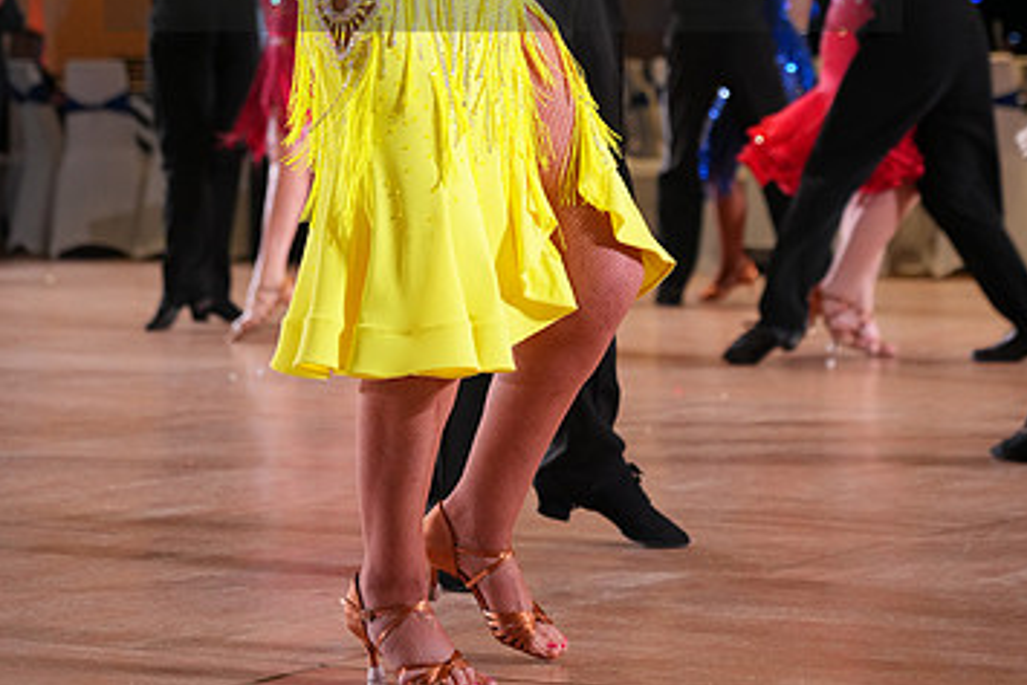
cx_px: 505
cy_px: -64
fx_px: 3967
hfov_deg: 14.8
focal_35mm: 139
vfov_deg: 9.8
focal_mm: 85
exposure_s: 1/500
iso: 2500
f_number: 4
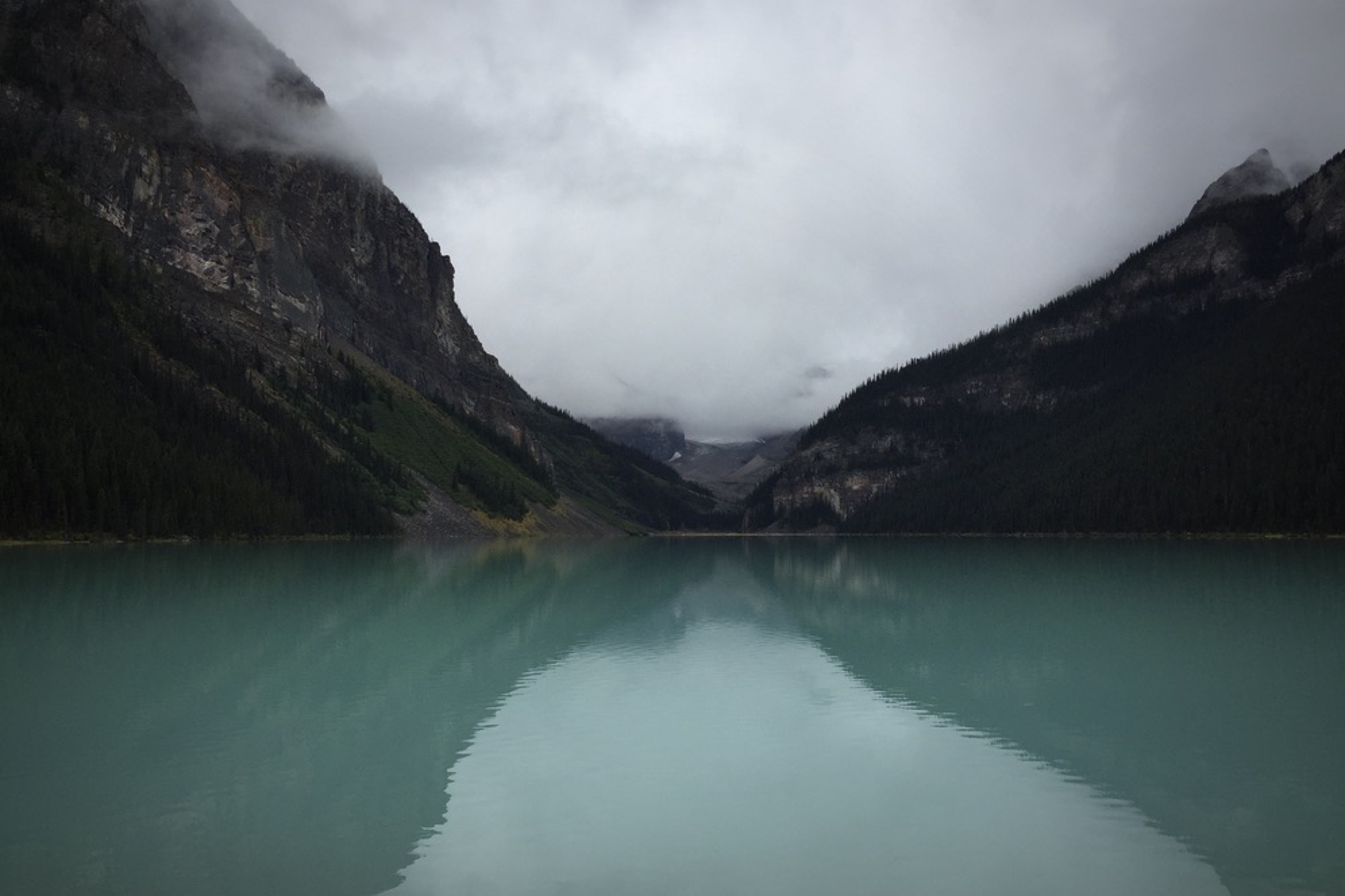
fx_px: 1158
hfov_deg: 60.3
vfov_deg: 42.3
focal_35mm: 31
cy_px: 444
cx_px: 679
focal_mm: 4.15
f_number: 2.2
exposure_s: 1/1721
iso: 32
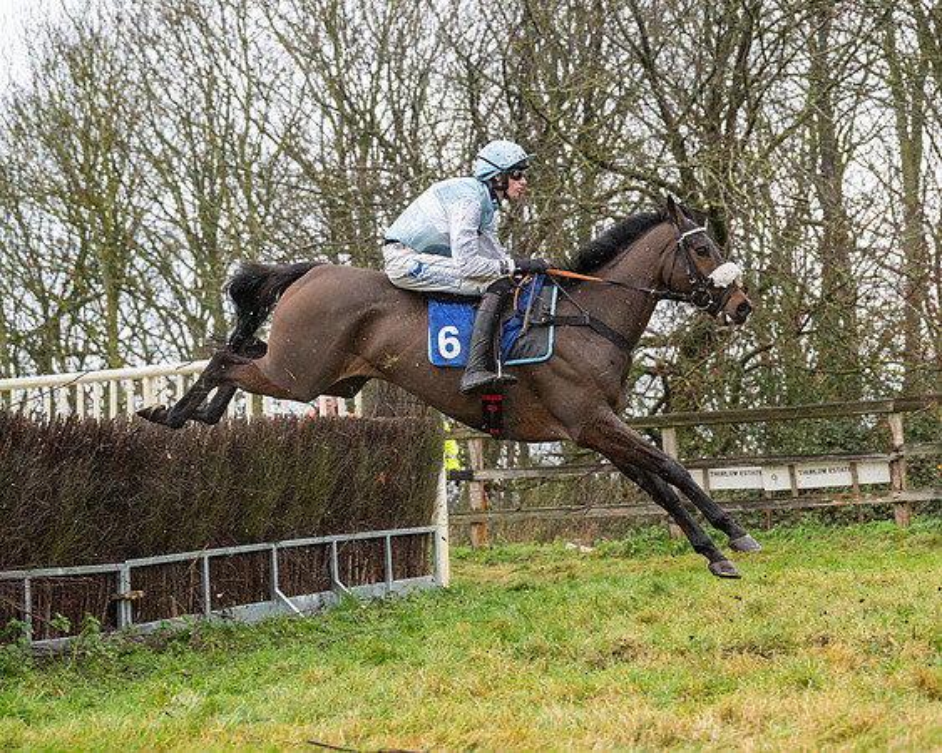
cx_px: 487
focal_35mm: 79
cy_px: 376
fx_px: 2197
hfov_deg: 24.2
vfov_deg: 19.4
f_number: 4
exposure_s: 1/1250
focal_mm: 70
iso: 800
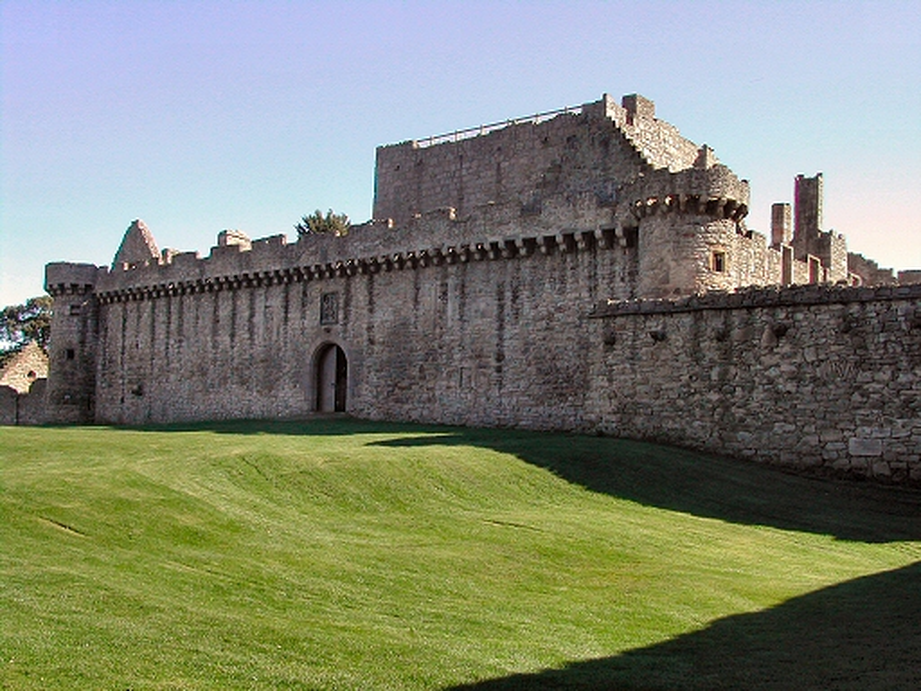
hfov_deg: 49.0
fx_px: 1011
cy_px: 346
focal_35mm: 38
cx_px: 460
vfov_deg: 37.7
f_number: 7.6
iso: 100
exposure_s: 1/99.7
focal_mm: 8
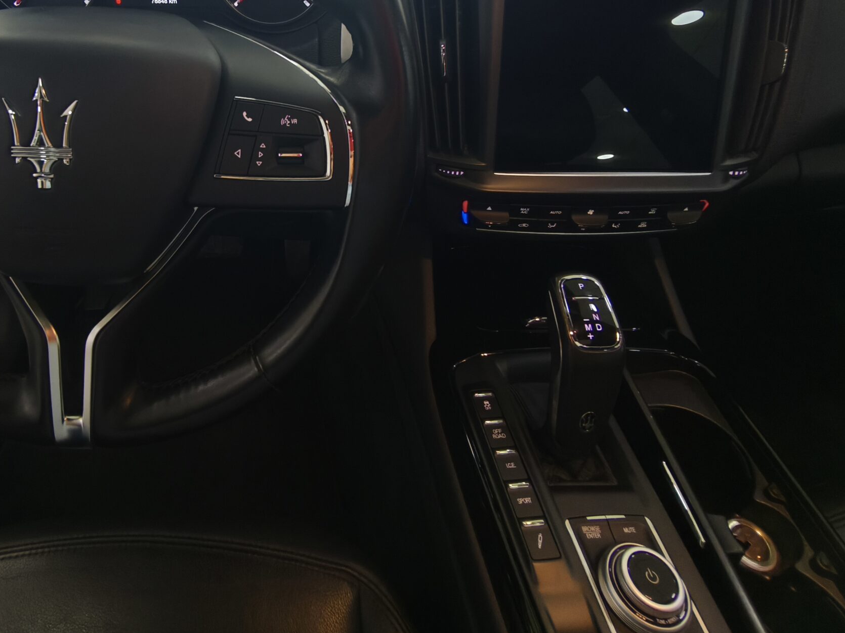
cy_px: 162
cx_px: 304
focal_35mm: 23
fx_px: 561
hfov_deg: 72.4
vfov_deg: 56.1
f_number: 2.2
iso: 400
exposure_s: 1/33.3
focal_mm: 1.91
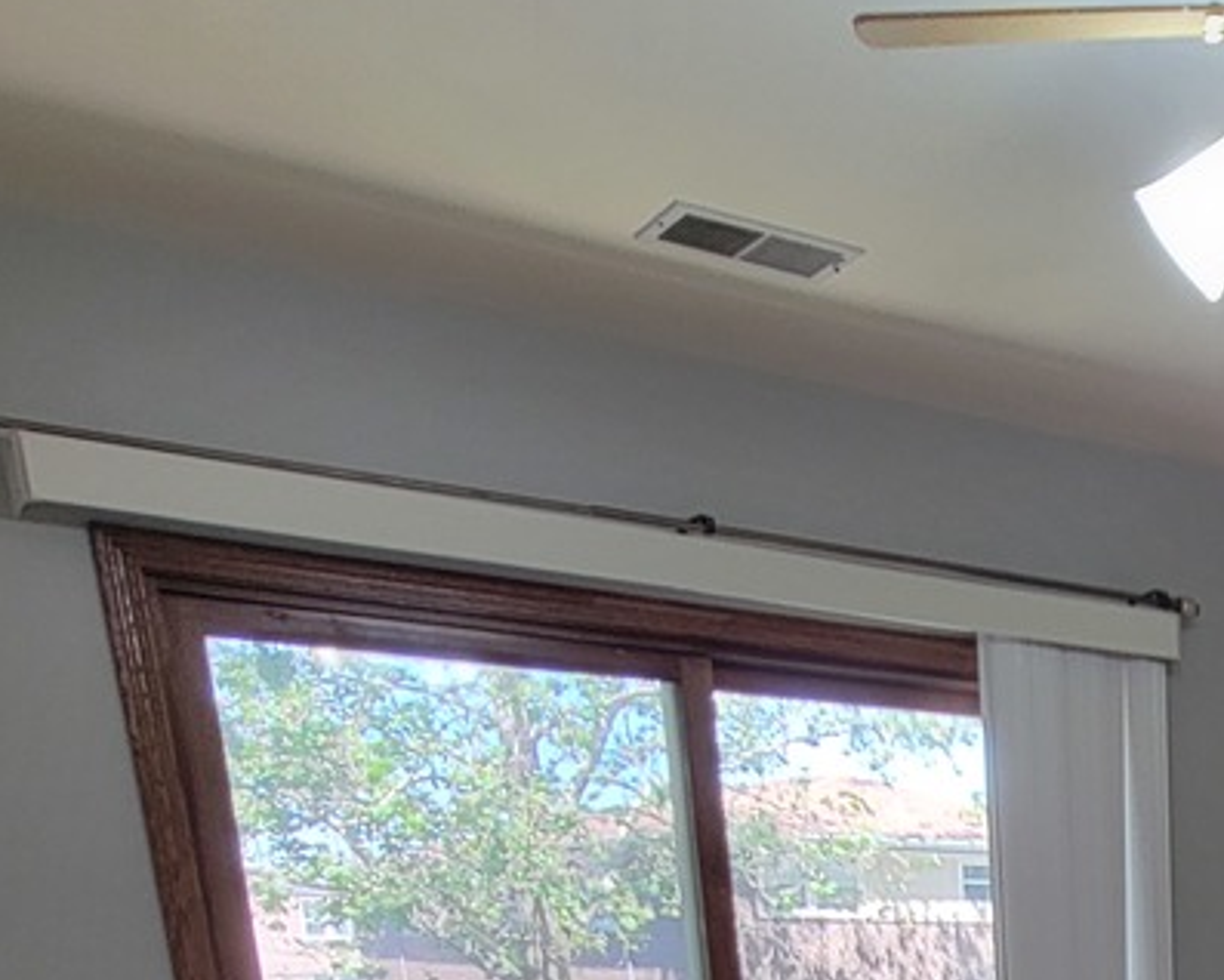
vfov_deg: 24.4
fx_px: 1667
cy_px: 1522
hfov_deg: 33.6
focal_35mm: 46
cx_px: 1427
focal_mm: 2.2
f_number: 2.2
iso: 80
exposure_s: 1/60
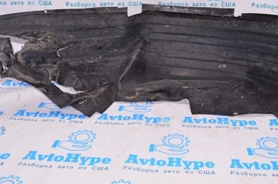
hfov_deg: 40.9
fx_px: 370
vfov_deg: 27.1
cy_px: 22
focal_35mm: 48
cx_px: 169
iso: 1600
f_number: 8
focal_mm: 18
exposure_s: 1/160
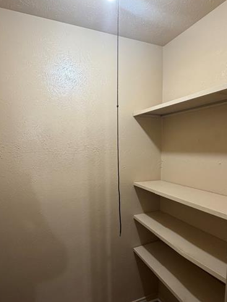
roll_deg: +1.3
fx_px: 192
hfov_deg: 61.1
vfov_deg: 76.1
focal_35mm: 22
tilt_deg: -6.5
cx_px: 111
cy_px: 169
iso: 250
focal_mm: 2.22
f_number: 2.2
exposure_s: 1/120
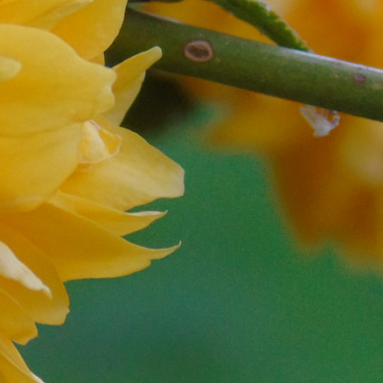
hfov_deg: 3.8
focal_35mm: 459
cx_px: 143
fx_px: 5746
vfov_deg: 3.8
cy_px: 118
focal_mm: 25
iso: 320
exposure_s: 1/125
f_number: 4.7
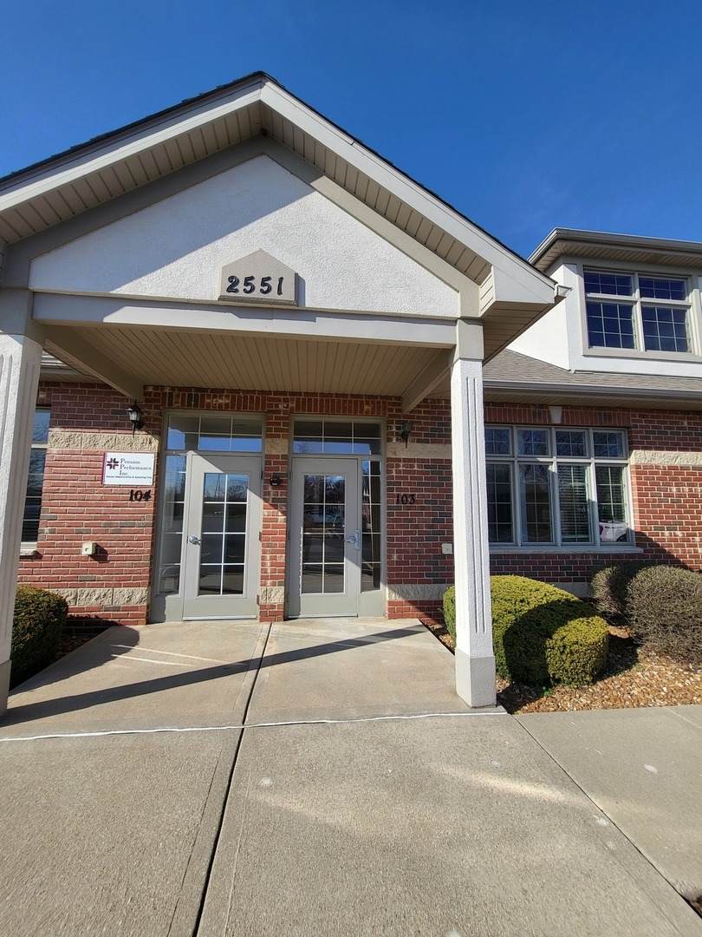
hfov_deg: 89.9
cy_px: 468
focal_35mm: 13
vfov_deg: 106.2
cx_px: 351
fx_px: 352
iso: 32
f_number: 2.2
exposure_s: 1/950
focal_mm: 1.74
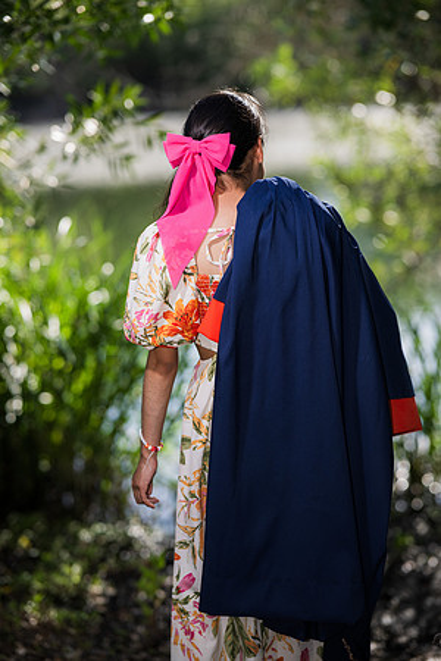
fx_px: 1562
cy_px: 330
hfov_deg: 16.1
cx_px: 220
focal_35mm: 85
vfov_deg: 23.9
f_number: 1.8
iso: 100
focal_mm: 85
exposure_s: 1/1250
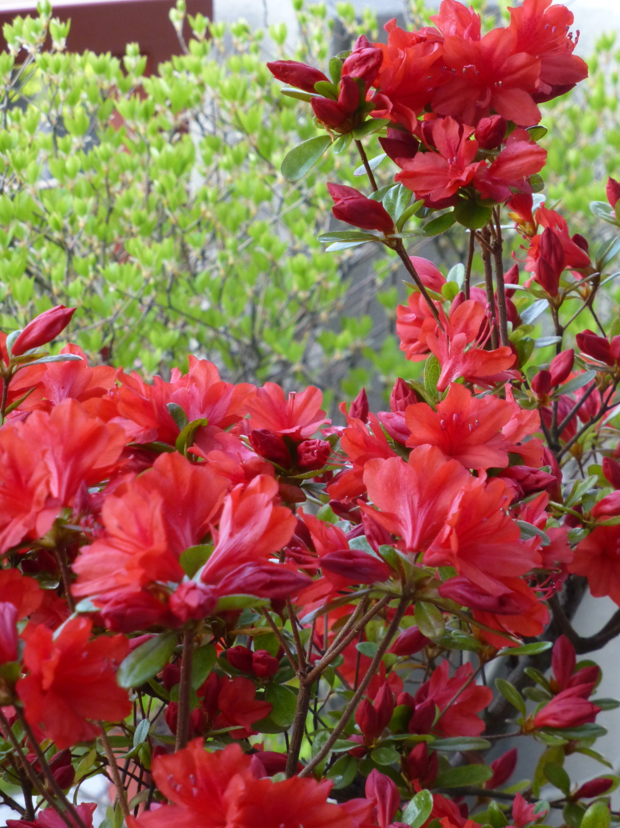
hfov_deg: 10.4
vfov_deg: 13.9
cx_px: 341
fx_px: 3392
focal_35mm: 142
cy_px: 440
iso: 250
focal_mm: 23.1
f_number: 5.4
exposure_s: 1/80
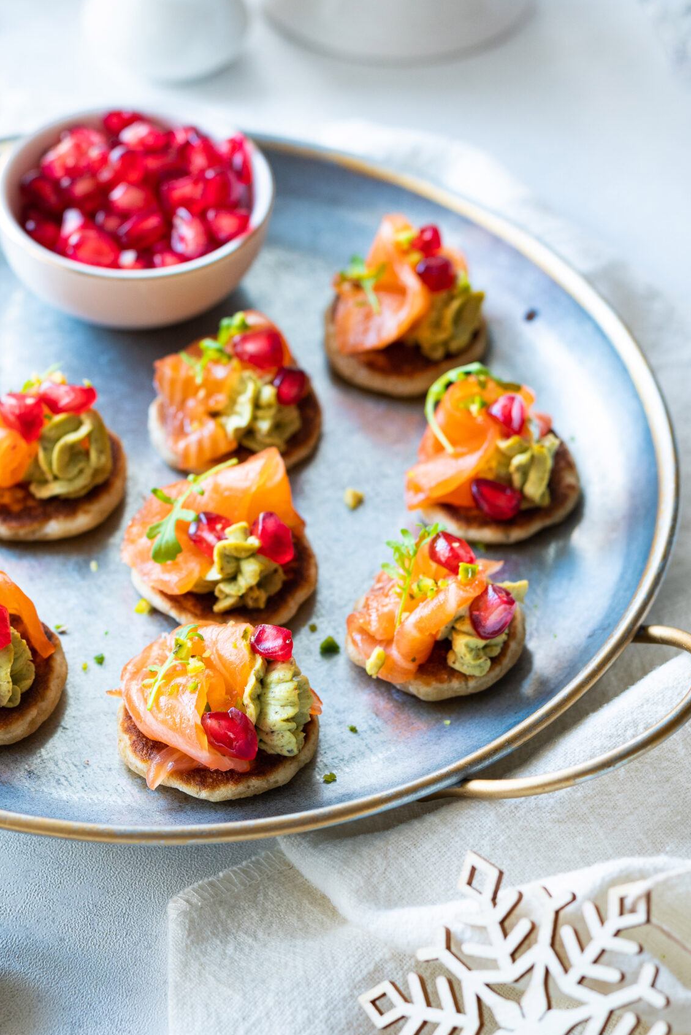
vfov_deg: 22.4
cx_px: 229
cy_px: 477
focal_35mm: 91
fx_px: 2617
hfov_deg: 15.0
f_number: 5.6
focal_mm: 60
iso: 200
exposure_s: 1/15
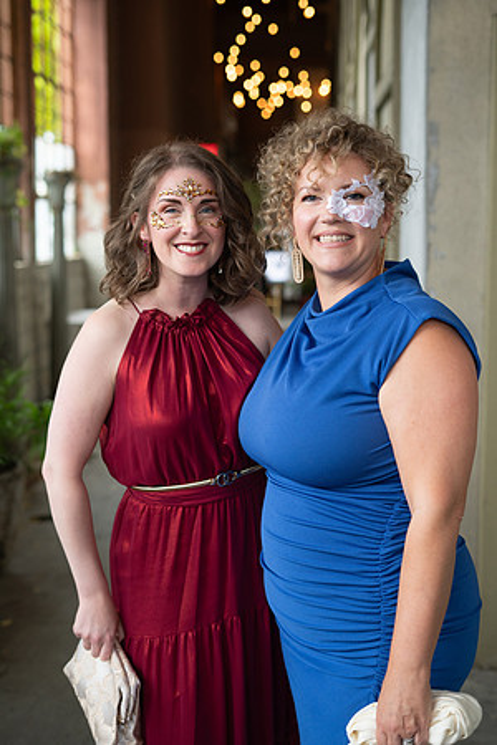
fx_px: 1035
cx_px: 248
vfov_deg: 39.6
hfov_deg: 27.0
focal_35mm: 50
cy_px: 372
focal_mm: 50
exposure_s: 1/100
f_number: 2.8
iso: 400
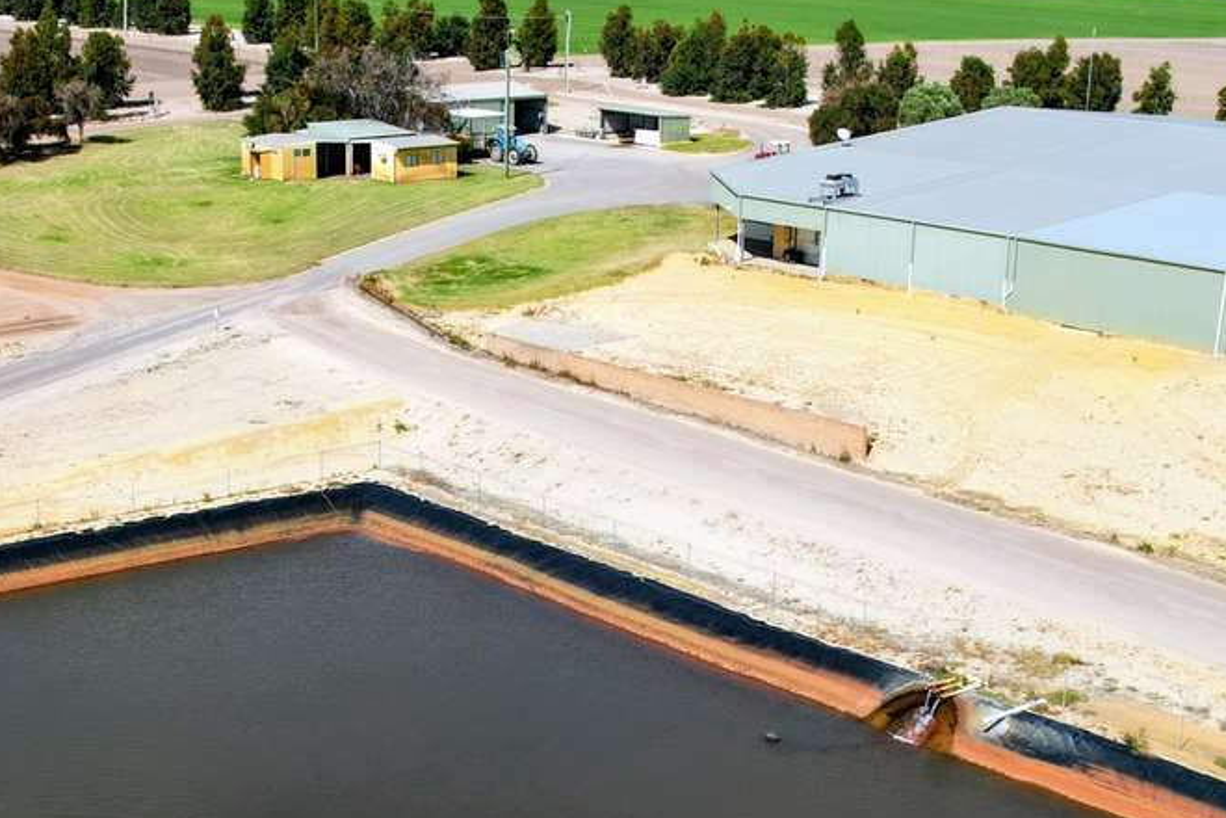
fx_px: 2179
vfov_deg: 21.0
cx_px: 440
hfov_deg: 31.2
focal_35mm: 64
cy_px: 662
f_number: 2.8
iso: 100
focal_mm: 8.38
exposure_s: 1/2000
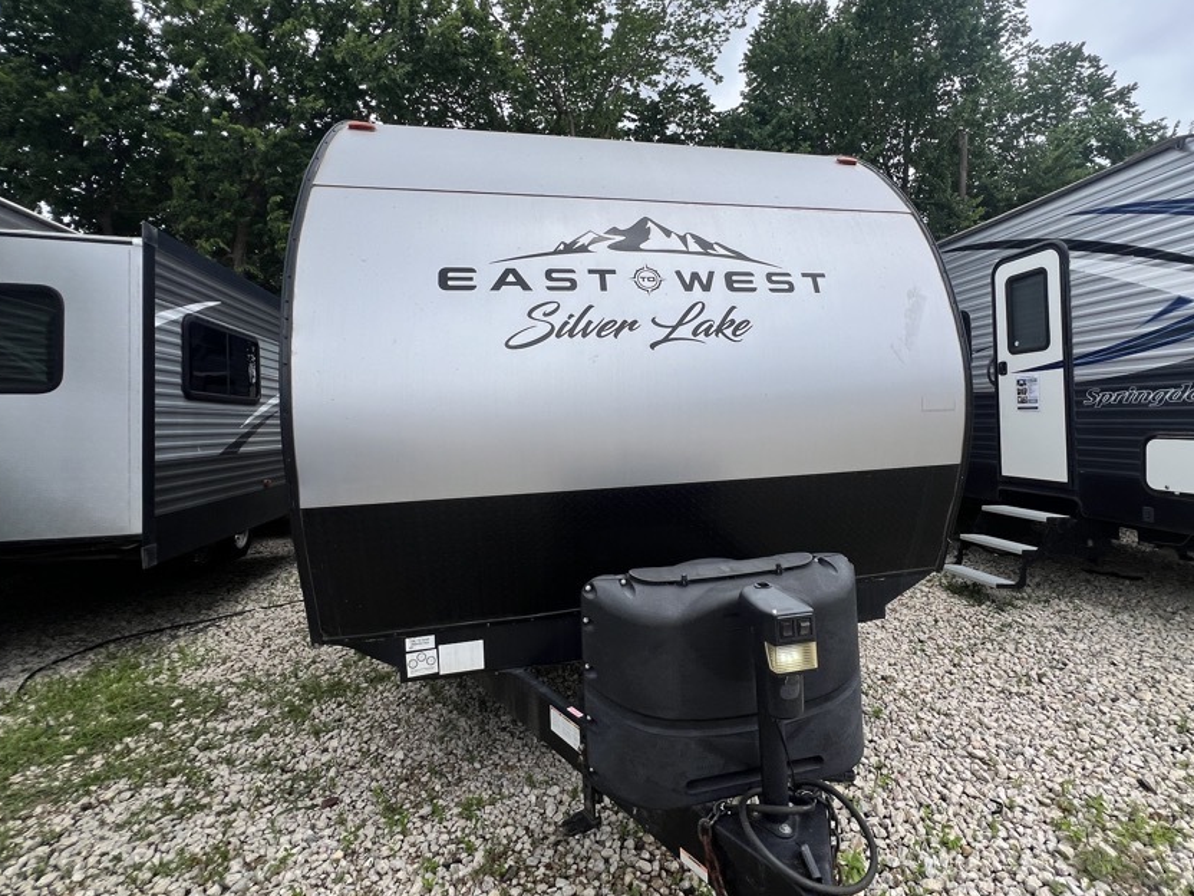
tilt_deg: +0.7
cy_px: 405
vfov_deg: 77.9
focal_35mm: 16
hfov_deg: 94.1
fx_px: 552
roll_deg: +1.6
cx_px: 667
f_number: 1.8
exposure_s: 1/1488
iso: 32
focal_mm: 1.57
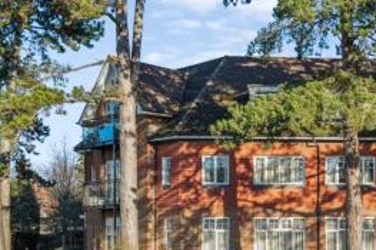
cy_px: 165
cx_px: 337
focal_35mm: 58
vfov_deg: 23.3
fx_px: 605
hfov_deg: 32.8
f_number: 4.5
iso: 320
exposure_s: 1/500
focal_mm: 32
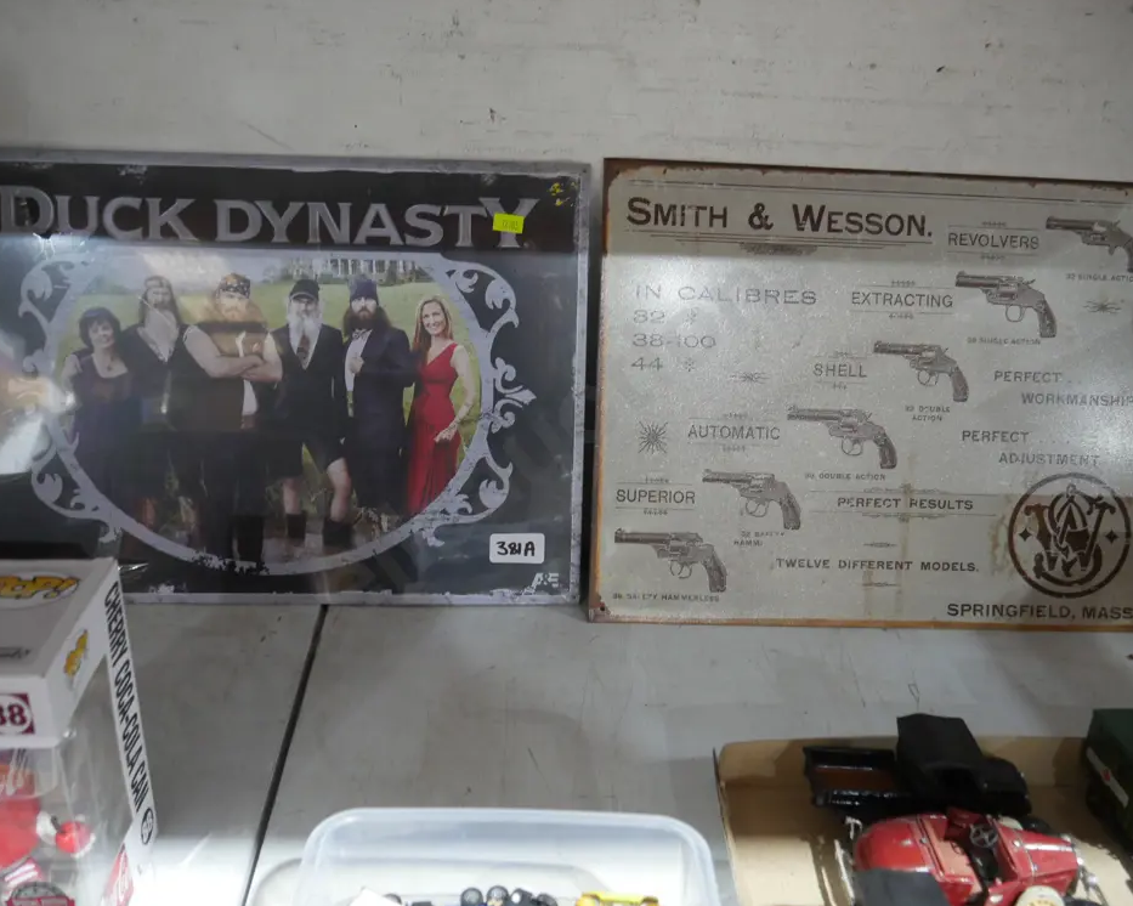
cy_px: 444
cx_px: 546
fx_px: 1006
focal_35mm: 30
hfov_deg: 58.8
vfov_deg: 48.5
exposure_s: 1/60
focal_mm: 14
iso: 1600
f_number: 3.5
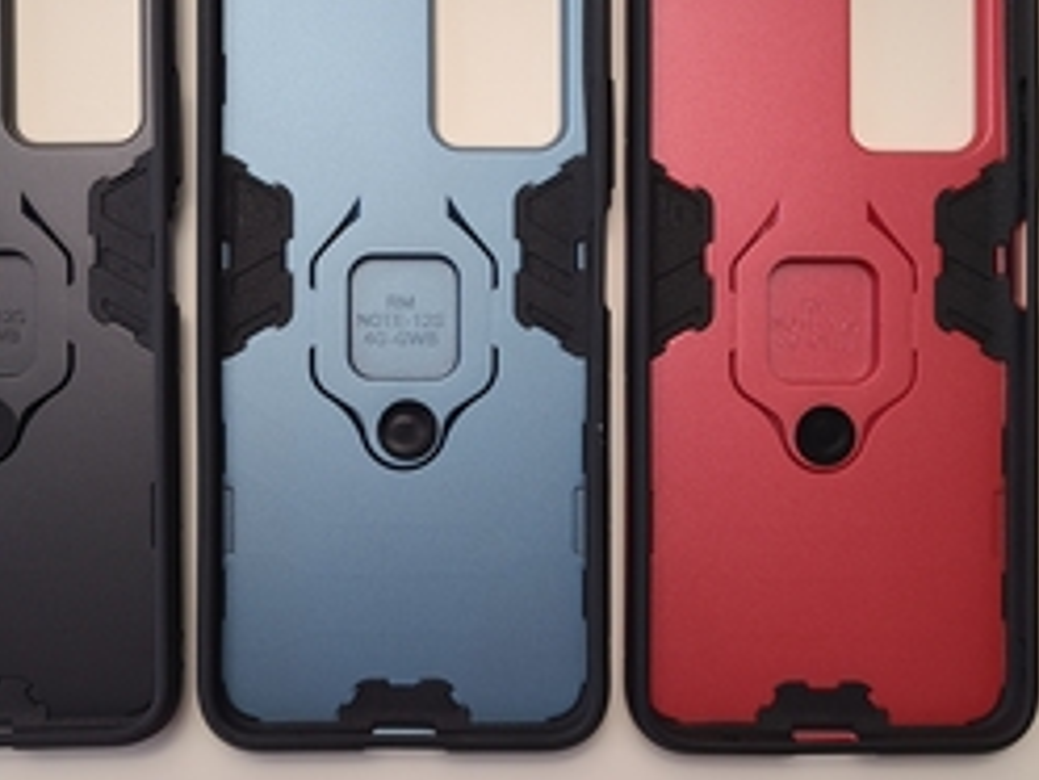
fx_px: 1261
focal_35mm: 42
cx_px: 398
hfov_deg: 44.5
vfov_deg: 34.3
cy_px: 323
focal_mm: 5.4
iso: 64
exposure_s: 1/100
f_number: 1.8
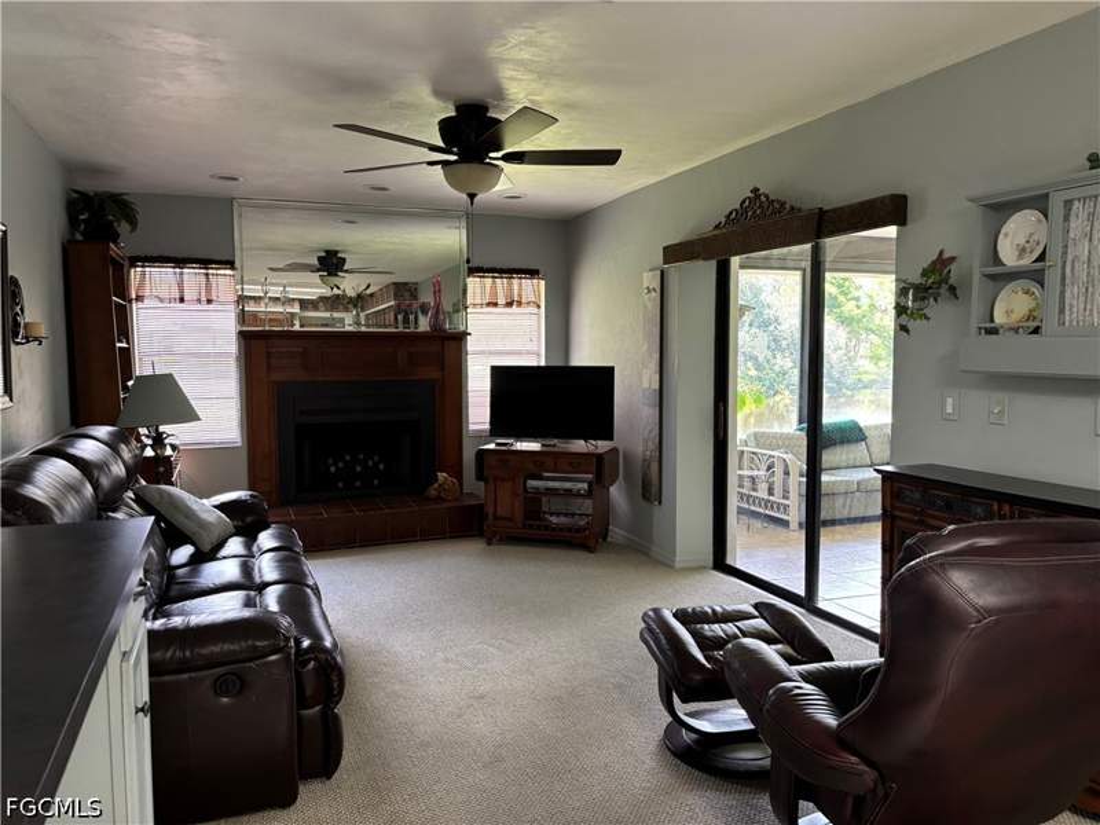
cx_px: 550
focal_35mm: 26
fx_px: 826
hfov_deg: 67.3
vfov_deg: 53.1
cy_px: 412
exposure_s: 1/60
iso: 200
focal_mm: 5.96
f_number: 1.6
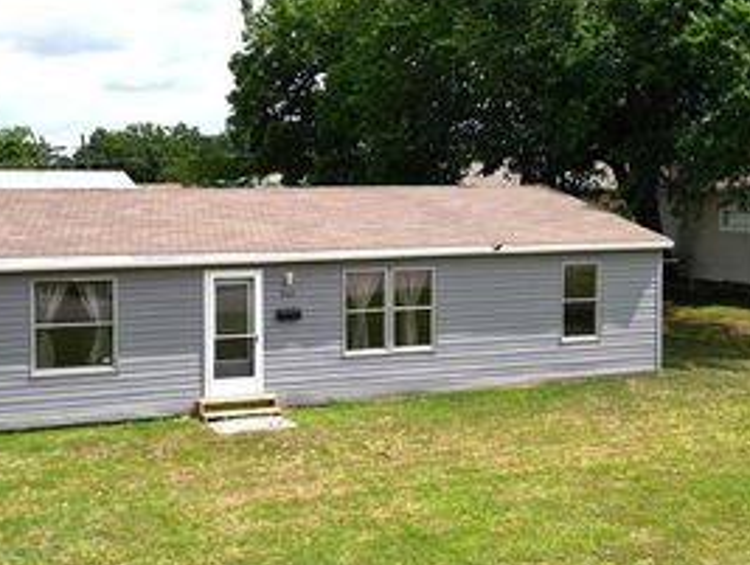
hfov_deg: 41.5
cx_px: 253
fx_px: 976
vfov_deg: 32.2
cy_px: 335
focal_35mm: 45
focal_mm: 6.72
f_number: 1.7
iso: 140
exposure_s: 1/5000
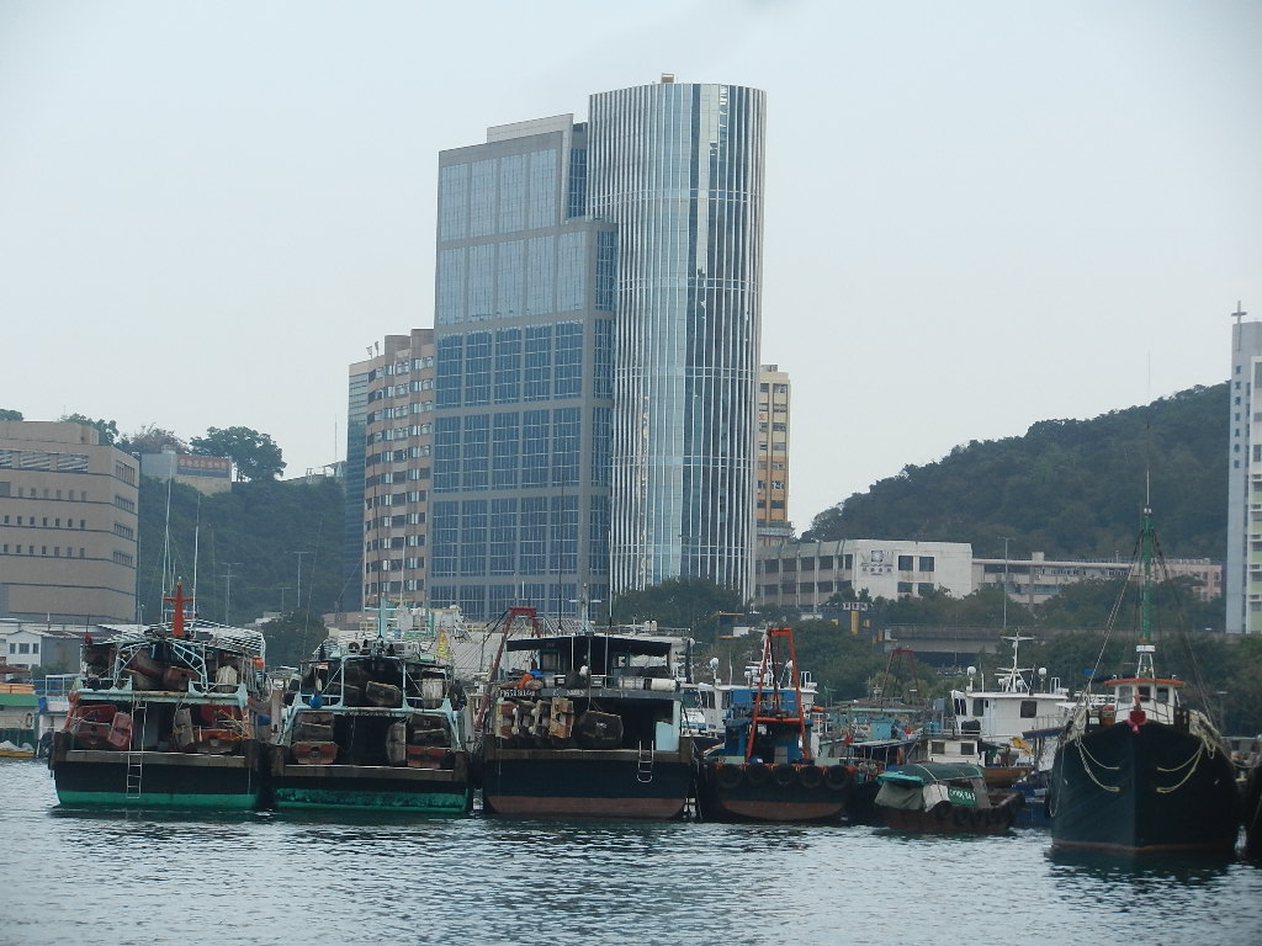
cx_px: 631
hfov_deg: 13.7
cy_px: 473
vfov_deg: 10.3
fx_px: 5250
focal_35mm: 144
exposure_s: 1/320
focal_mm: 25.9
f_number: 5.2
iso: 160
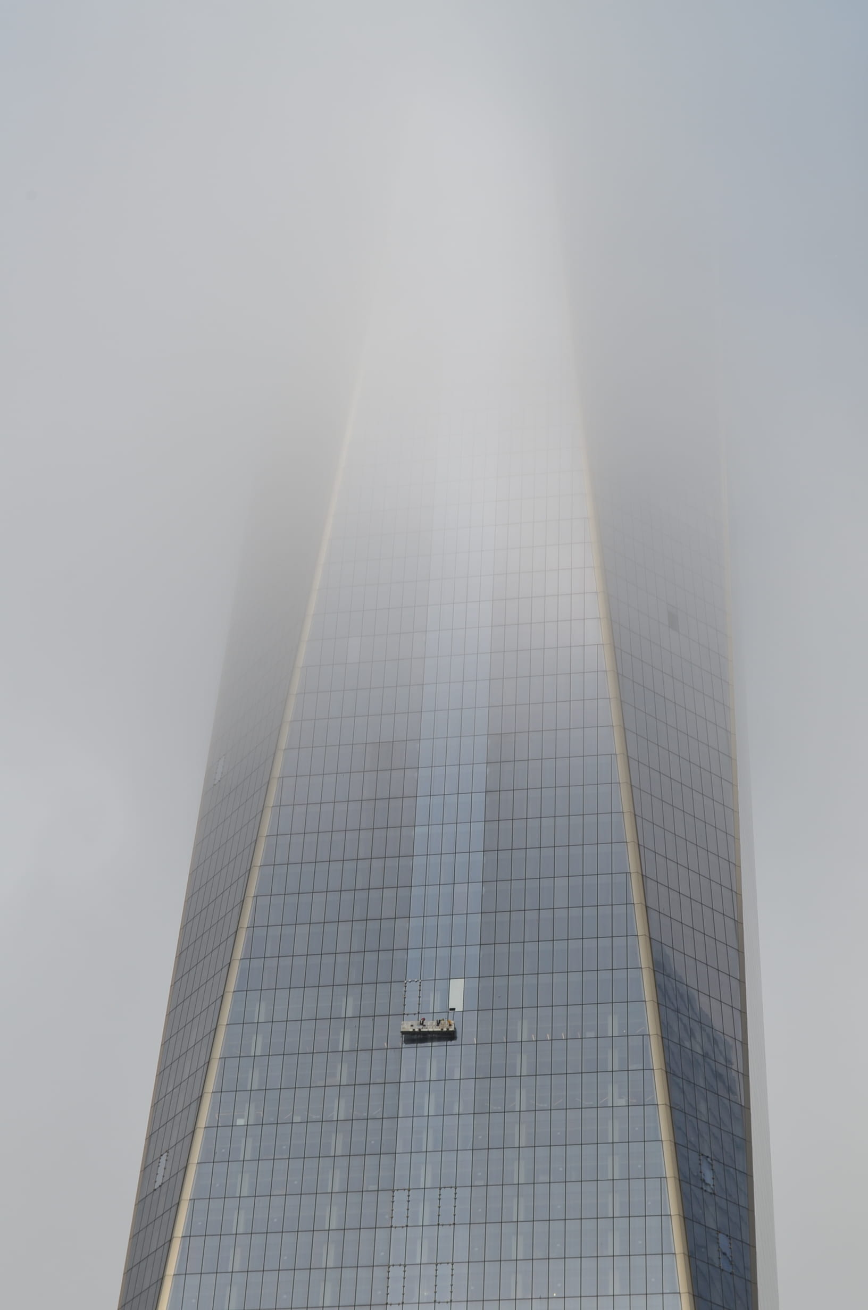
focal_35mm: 72
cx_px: 434
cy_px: 655
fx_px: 2616
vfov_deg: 28.1
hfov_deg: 18.8
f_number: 11
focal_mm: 48
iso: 125
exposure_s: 1/125
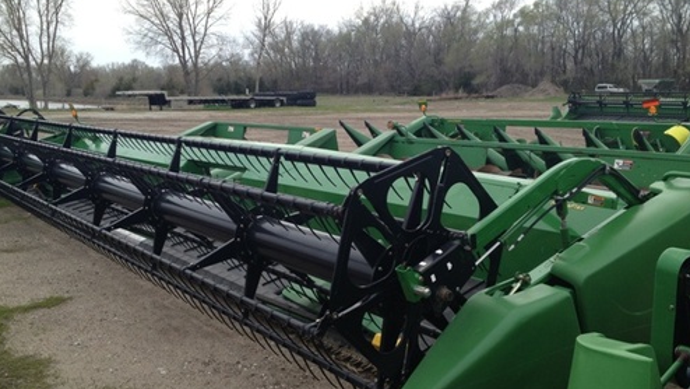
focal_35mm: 42
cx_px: 330
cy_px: 200
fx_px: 769
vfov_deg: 28.4
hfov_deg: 48.3
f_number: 2.4
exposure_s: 1/1284
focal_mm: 4.28
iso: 50
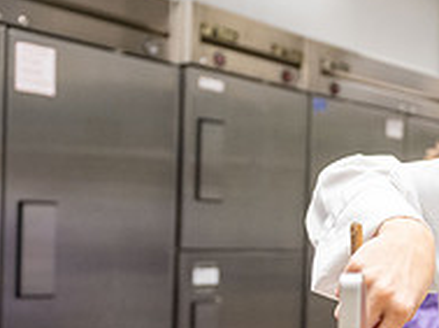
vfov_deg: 20.4
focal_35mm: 71
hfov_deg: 25.7
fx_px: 899
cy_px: 269
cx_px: 465
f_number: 2.8
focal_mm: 24
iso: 2500
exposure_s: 1/400
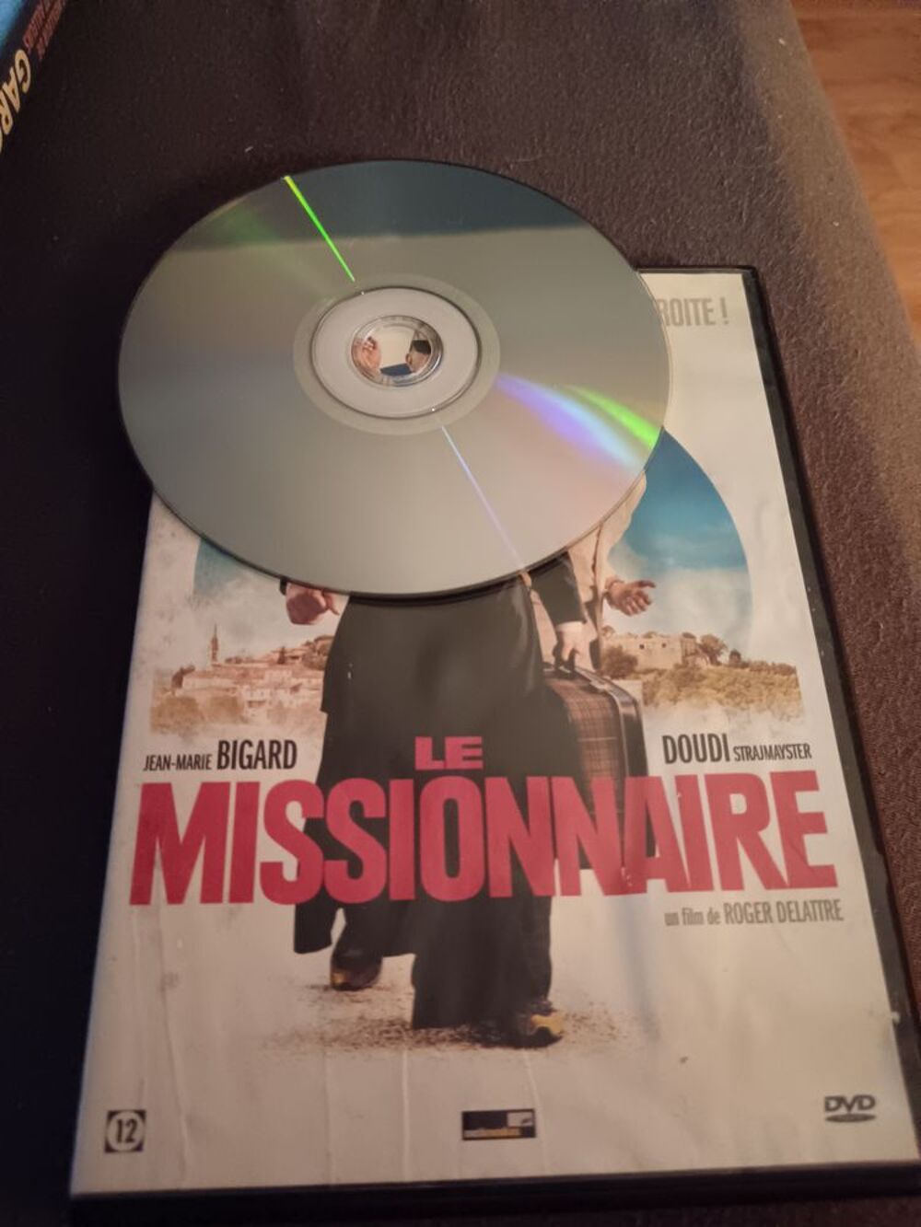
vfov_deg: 65.3
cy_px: 614
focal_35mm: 27
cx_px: 460
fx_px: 958
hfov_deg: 51.4
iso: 9663
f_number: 1.9
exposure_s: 1/14.3
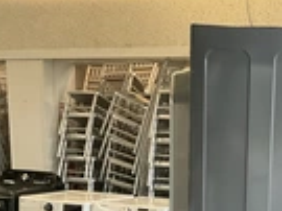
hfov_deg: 22.4
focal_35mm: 86
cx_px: 236
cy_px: 282
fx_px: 700
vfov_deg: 16.1
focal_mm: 3
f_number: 1.8
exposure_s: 1/60
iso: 200
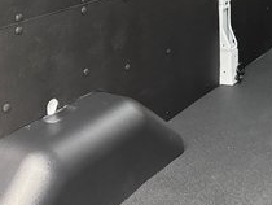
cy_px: -47
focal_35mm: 73
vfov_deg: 19.0
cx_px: 256
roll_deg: +3.3
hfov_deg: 25.6
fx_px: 574
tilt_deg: -9.7
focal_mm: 6.76
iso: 800
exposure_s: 1/40
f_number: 1.78
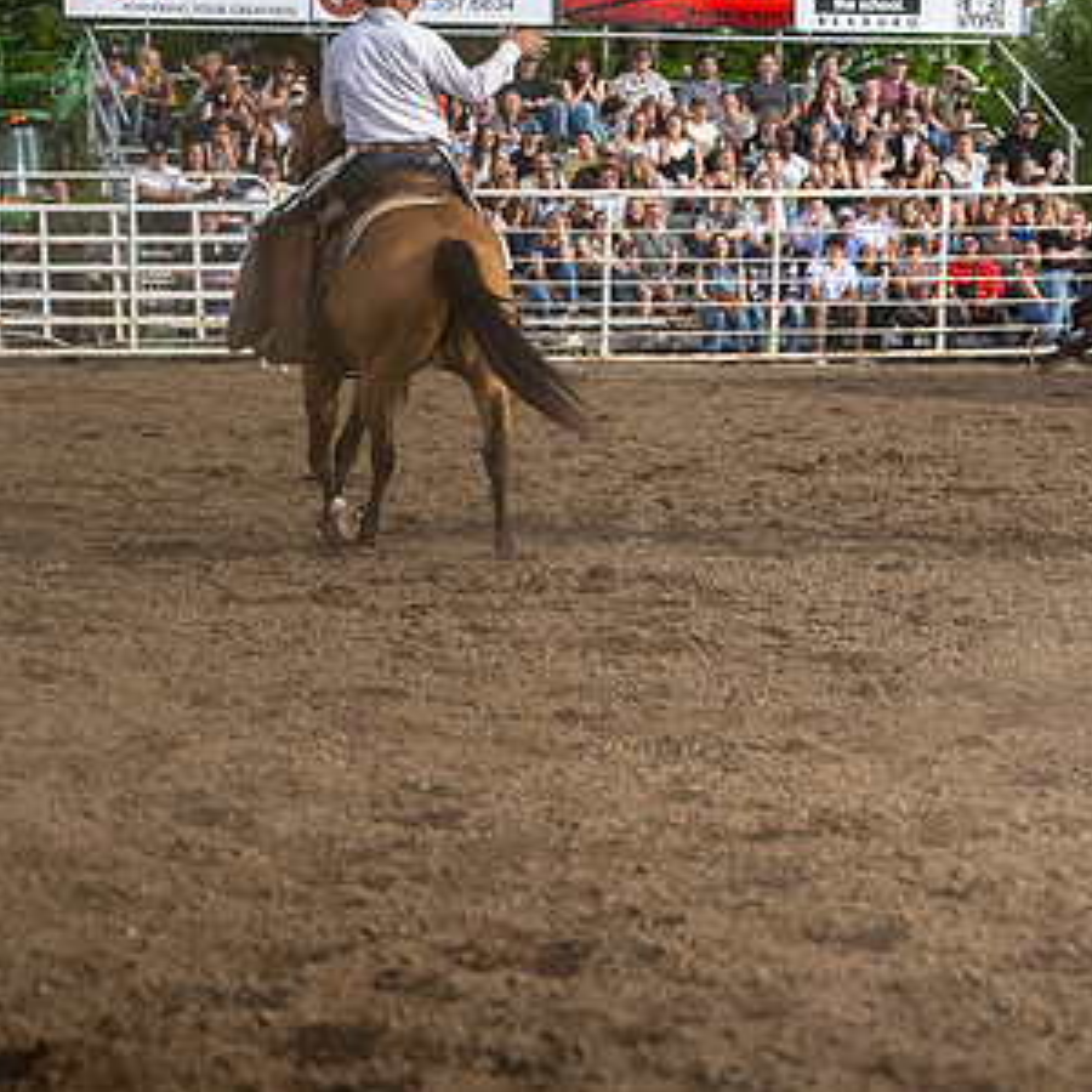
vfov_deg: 10.0
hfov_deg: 9.8
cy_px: 572
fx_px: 6246
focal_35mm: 175
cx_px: 1384
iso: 1000
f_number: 3.5
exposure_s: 1/8000
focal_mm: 70
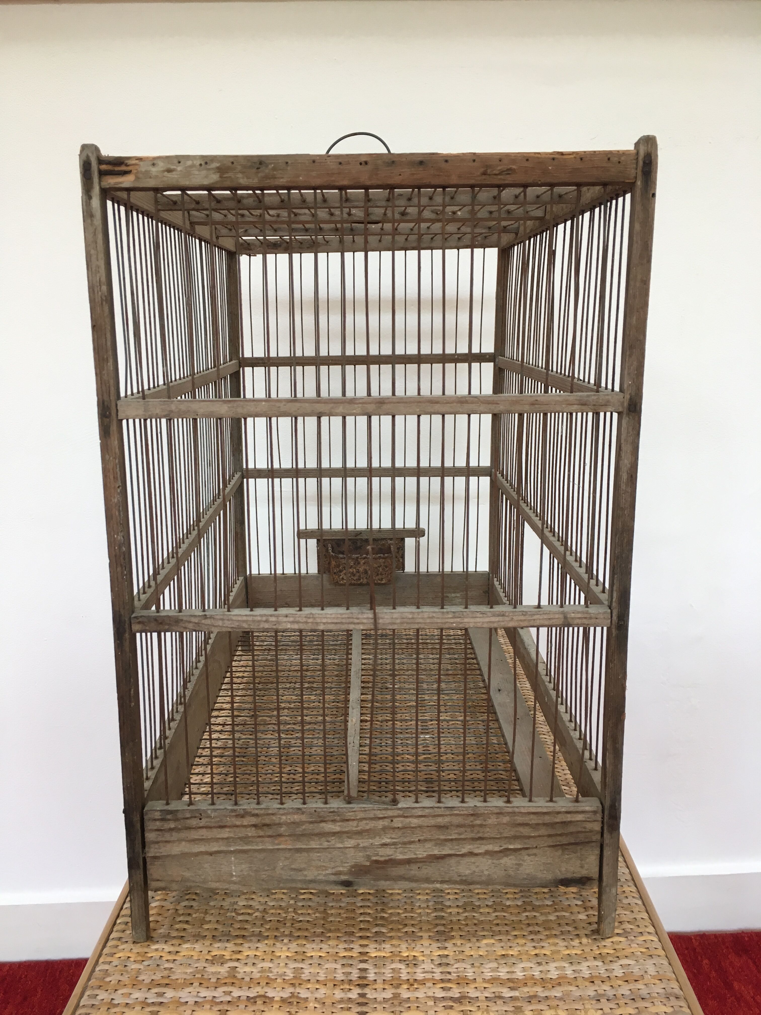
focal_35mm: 29
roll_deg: +1.1
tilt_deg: -12.8
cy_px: 508
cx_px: 380
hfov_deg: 48.2
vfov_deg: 61.7
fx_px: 850
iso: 32
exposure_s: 1/33
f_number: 2.2
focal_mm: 4.15
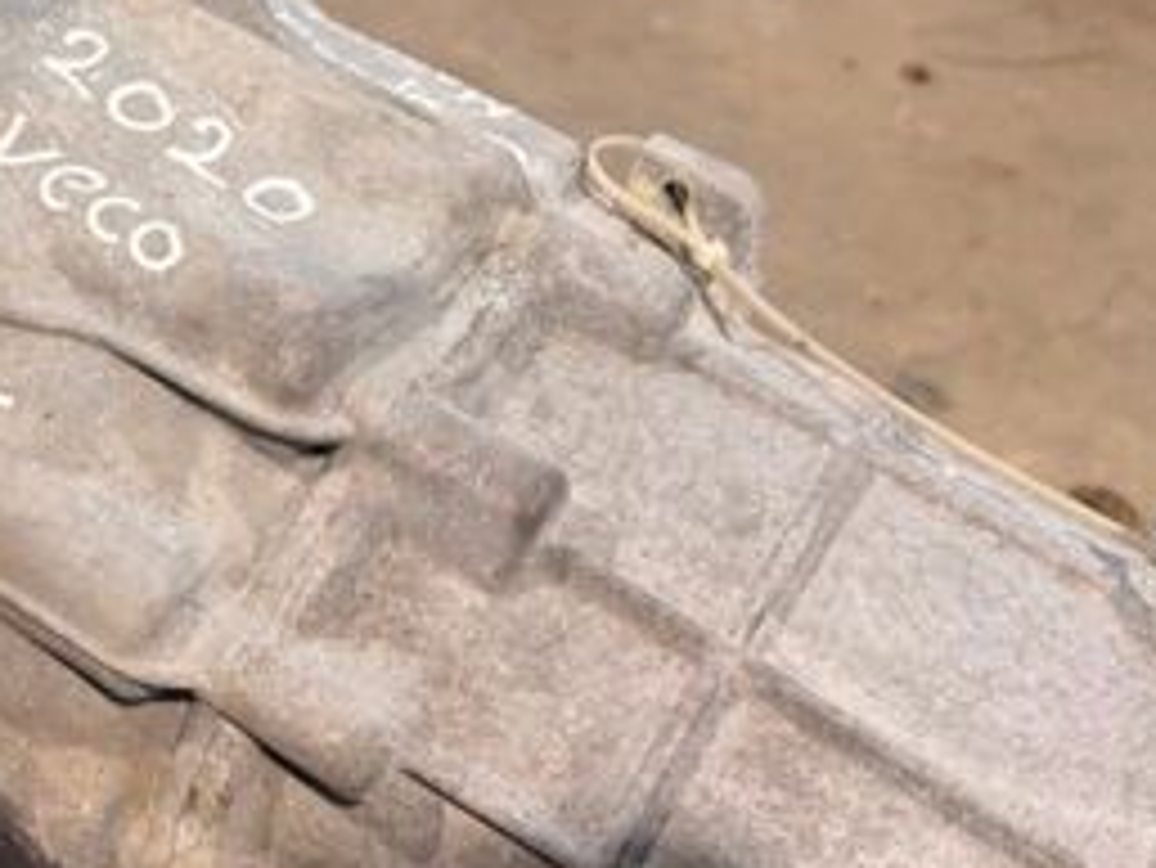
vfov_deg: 25.9
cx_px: 13
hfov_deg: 31.8
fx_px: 1871
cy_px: 238
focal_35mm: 56
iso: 200
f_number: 1.78
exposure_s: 1/79
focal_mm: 6.76
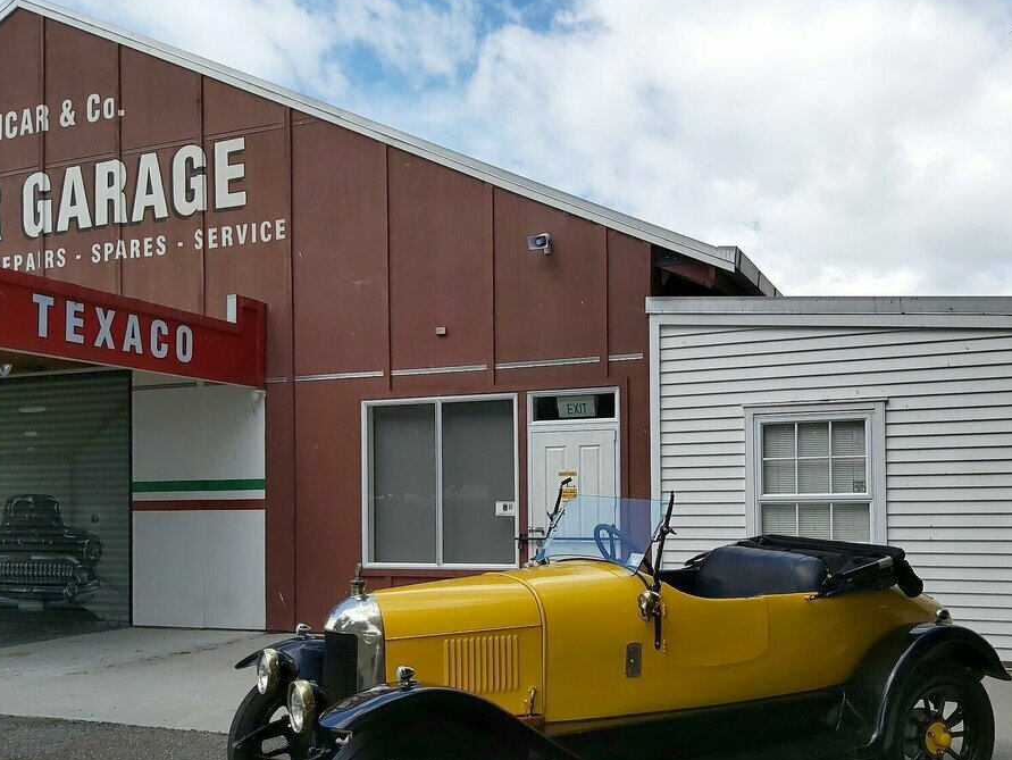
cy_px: 496
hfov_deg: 52.5
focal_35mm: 35
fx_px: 1024
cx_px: 563
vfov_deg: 40.3
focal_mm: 3.92
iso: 64
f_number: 1.7
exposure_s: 1/2238
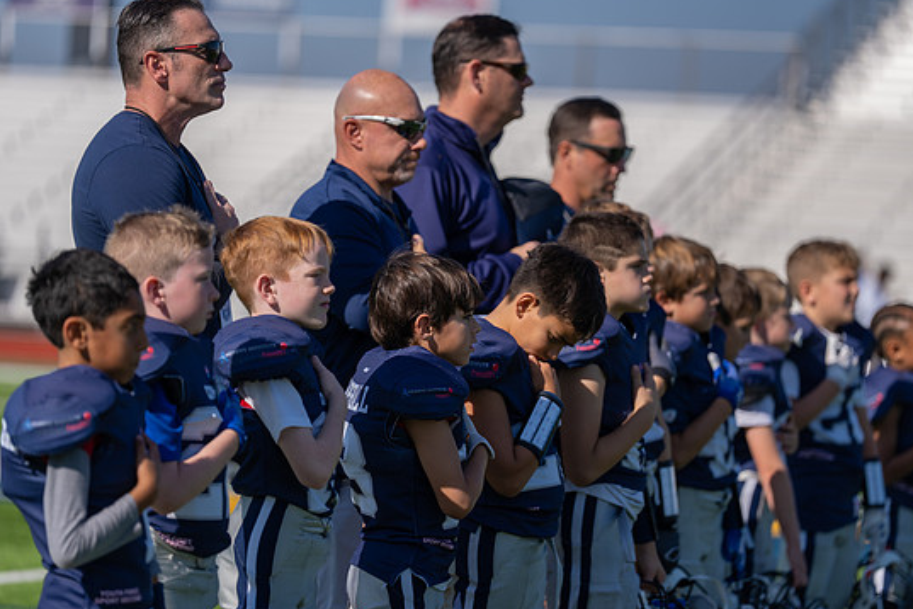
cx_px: 479
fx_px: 4793
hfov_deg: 10.9
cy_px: 290
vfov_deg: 7.3
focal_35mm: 189
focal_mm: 175
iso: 100
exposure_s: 1/2000
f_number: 2.8
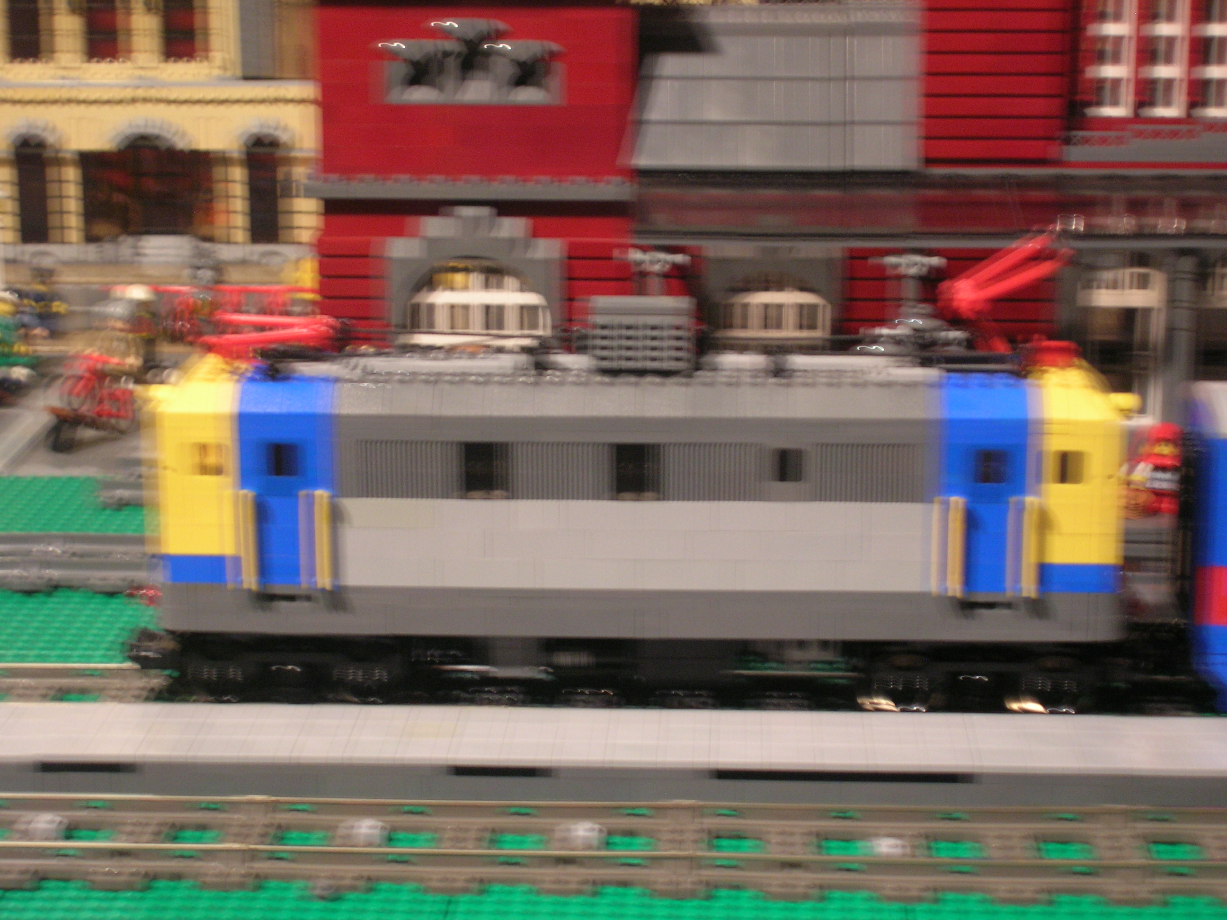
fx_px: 2907
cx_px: 614
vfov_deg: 18.0
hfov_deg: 23.8
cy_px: 460
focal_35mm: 82
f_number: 4.3
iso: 96
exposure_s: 1/3.8
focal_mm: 13.6
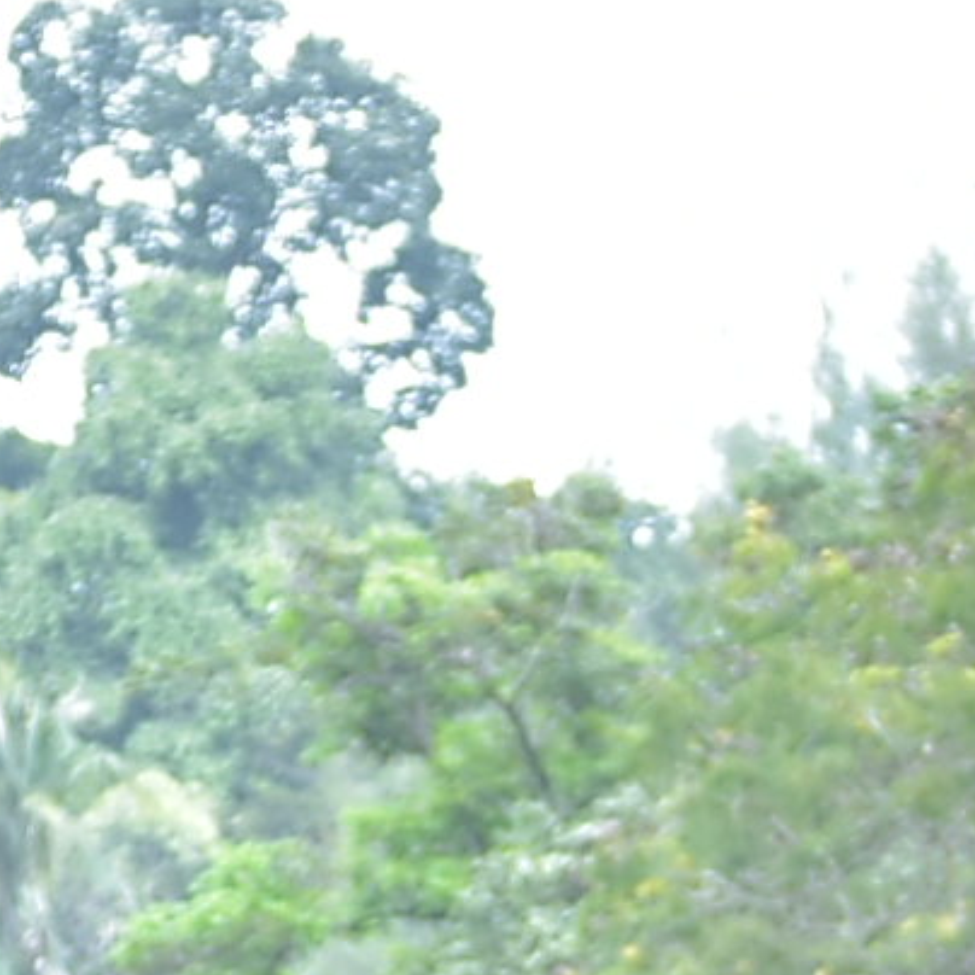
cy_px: 922
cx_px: 19
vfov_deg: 3.9
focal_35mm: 454
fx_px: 14467
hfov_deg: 3.9
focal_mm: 48
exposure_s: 1/500
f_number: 2.8
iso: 400
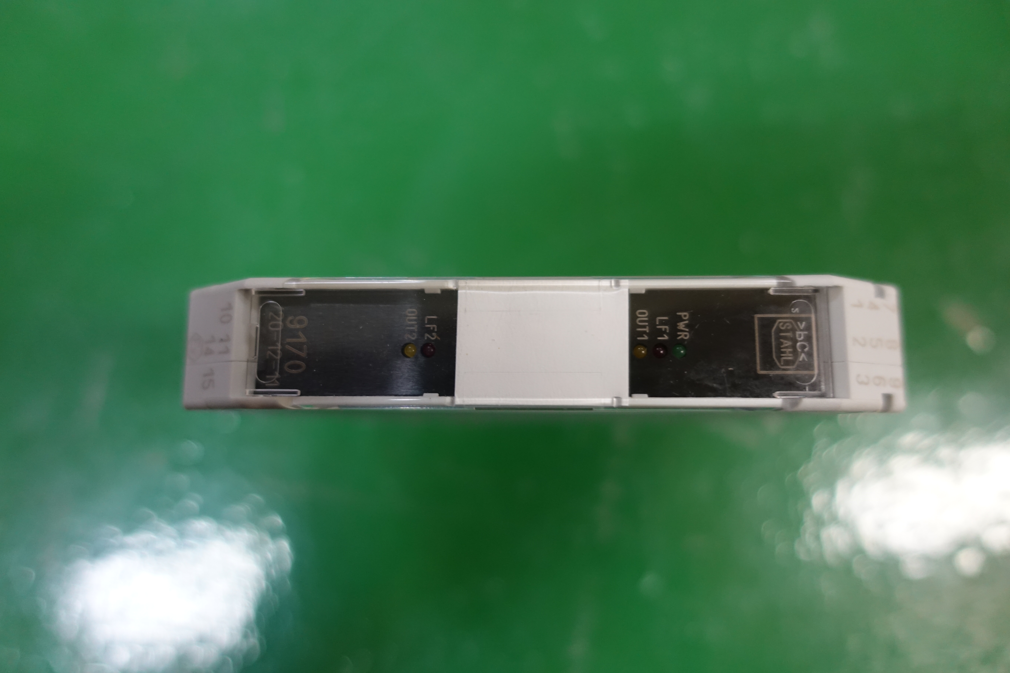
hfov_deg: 73.7
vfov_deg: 53.1
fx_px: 673
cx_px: 505
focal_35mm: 24
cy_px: 336
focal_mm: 8.8
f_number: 1.8
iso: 640
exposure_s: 1/30
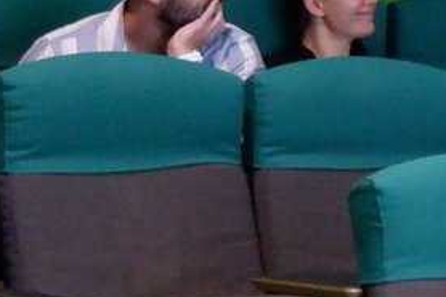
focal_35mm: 281
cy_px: -87
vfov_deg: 4.9
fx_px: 3479
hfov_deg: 7.0
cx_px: 953
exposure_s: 1/80
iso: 4000
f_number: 4.4
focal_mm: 26.4
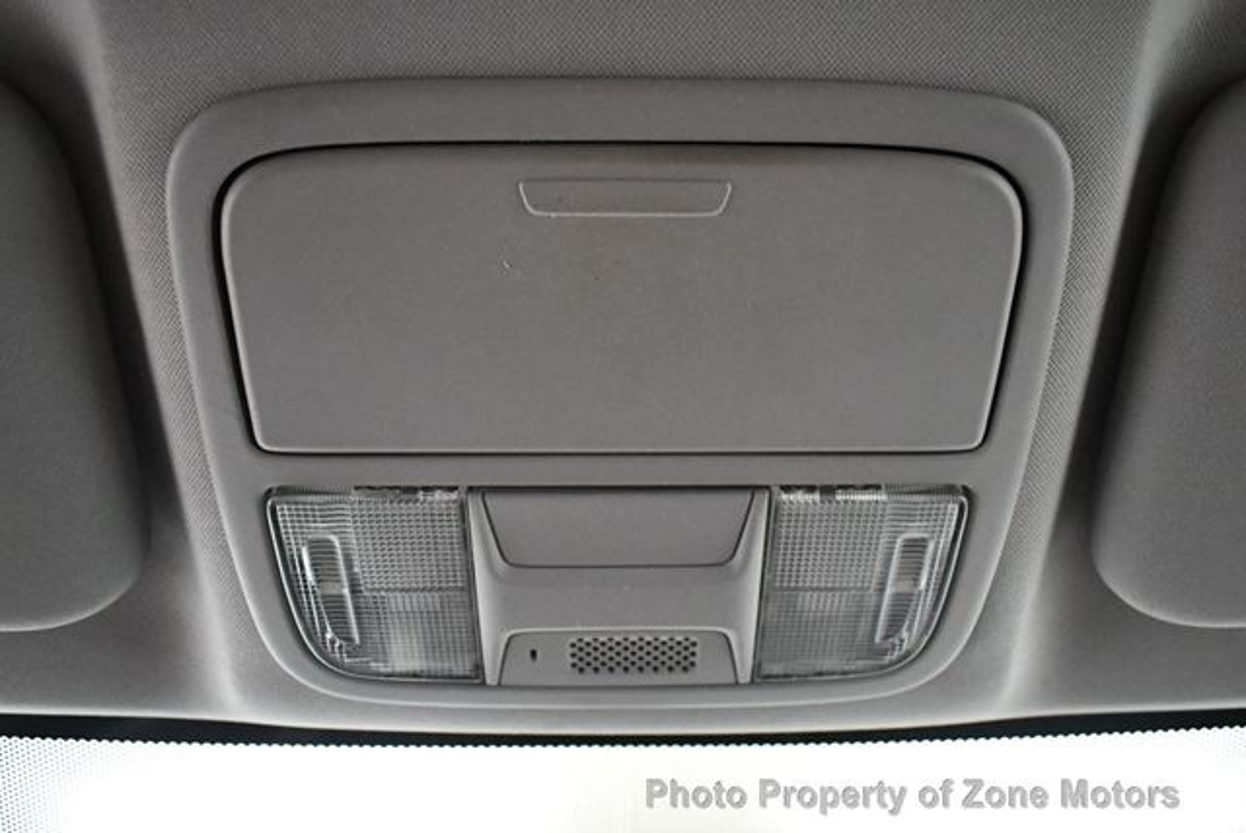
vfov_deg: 36.9
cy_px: 416
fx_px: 1247
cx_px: 623
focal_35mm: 36
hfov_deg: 53.1
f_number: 3.5
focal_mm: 18
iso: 5600
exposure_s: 1/60
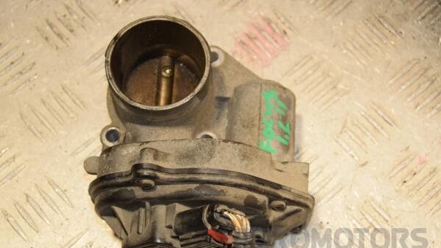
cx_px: 220
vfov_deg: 14.7
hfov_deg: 25.9
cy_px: 141
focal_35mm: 82
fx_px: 959
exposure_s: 1/200
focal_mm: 52
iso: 800
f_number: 6.3
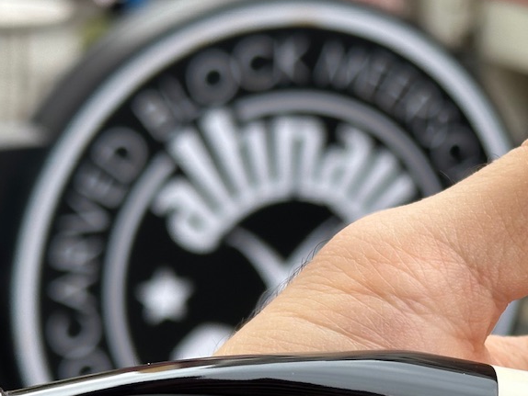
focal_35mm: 107
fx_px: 1633
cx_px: 484
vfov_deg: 13.7
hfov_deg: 18.1
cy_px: 345
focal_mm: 6.86
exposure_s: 1/254
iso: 64
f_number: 1.78
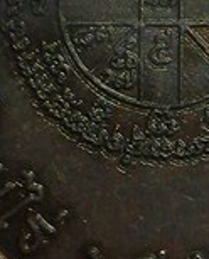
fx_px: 1332
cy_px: -57
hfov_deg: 9.0
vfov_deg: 10.9
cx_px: 162
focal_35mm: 173
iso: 100
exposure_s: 1/50
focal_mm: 7.3
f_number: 3.9
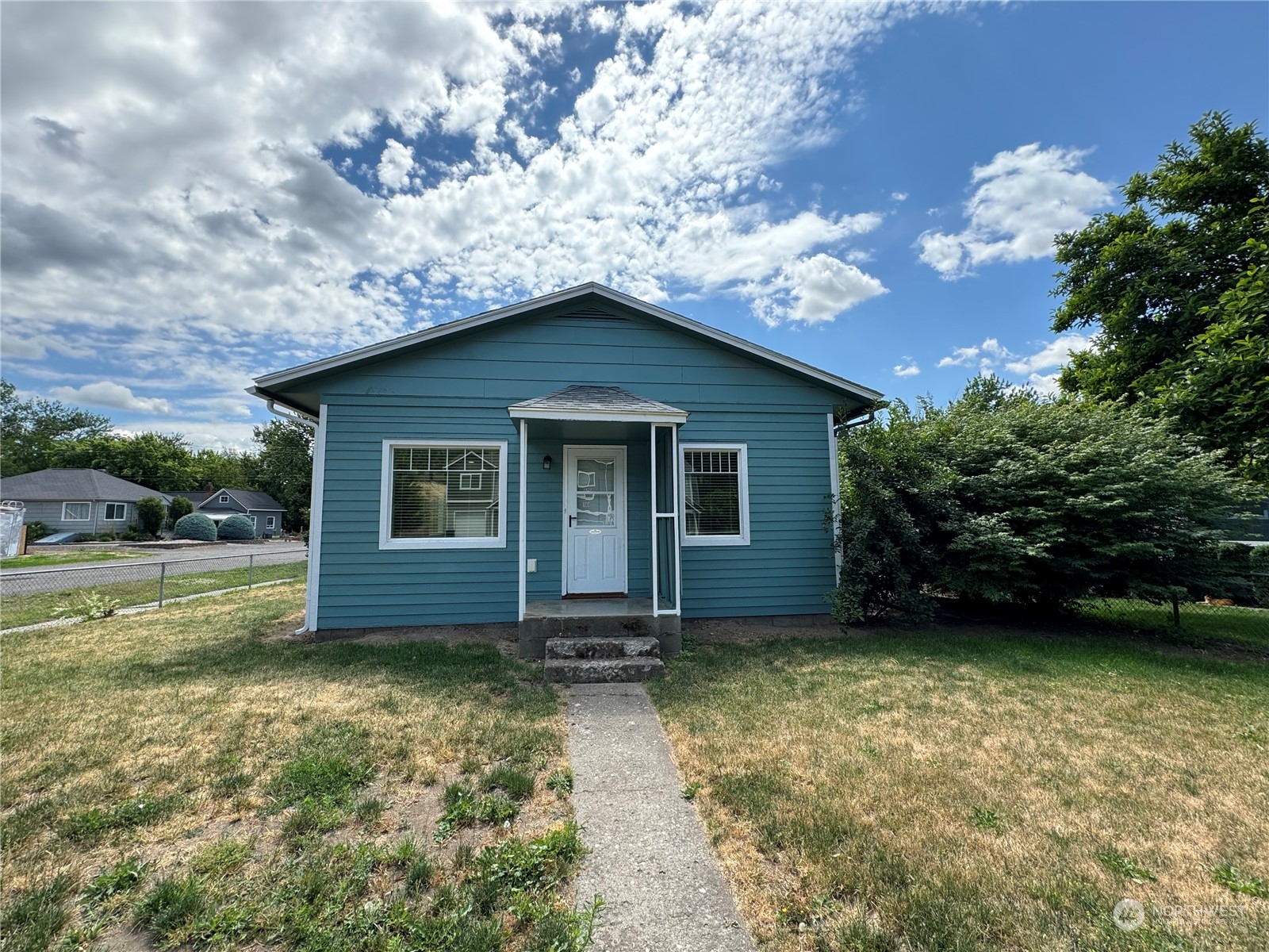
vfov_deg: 85.7
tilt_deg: +5.9
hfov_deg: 102.1
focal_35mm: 14
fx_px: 513
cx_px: 634
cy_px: 476
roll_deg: +0.6
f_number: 2.2
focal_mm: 2.22
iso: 40
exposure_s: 1/569
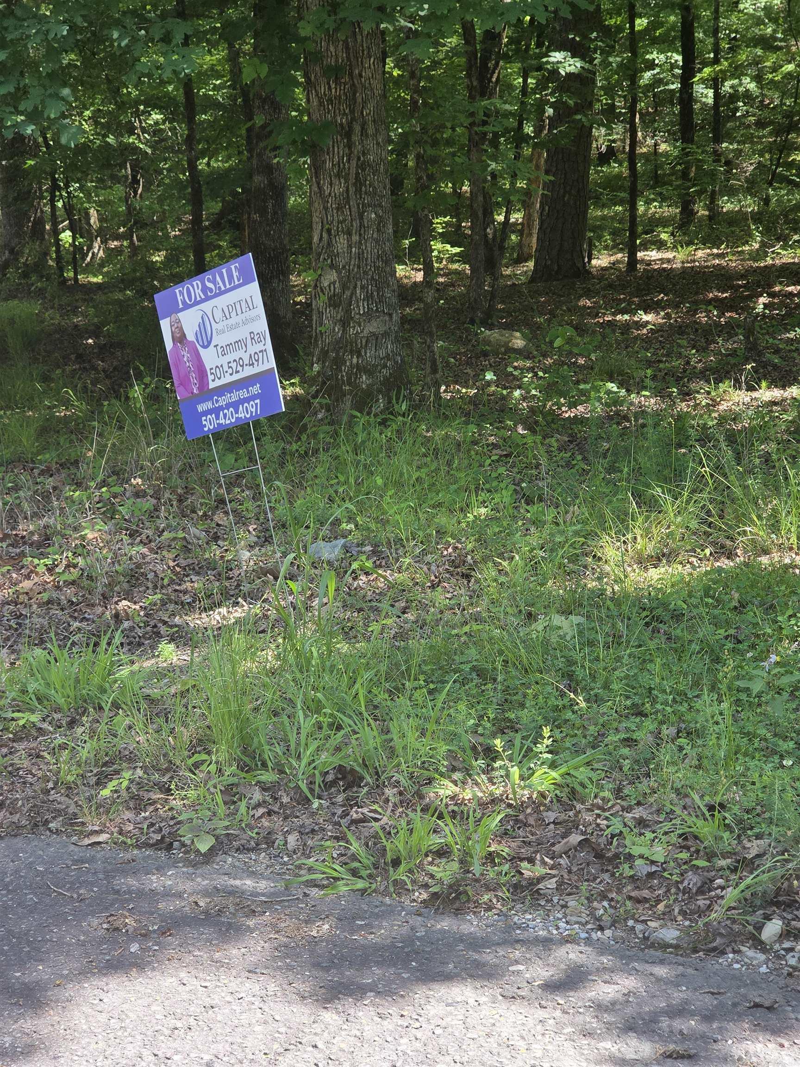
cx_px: 400
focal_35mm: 69
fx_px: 2126
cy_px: 534
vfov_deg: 28.2
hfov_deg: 21.3
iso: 25
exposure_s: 1/140
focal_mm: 7
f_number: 2.4
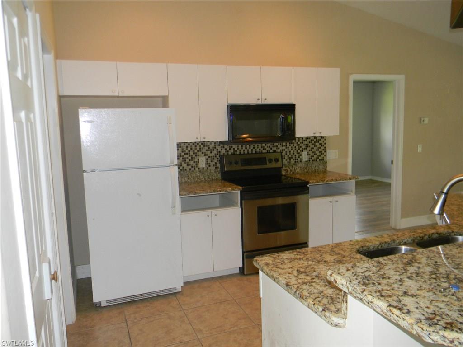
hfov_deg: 63.4
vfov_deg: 49.7
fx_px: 375
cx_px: 232
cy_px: 174
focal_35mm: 28
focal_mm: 5
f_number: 3.5
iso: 200
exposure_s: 1/26
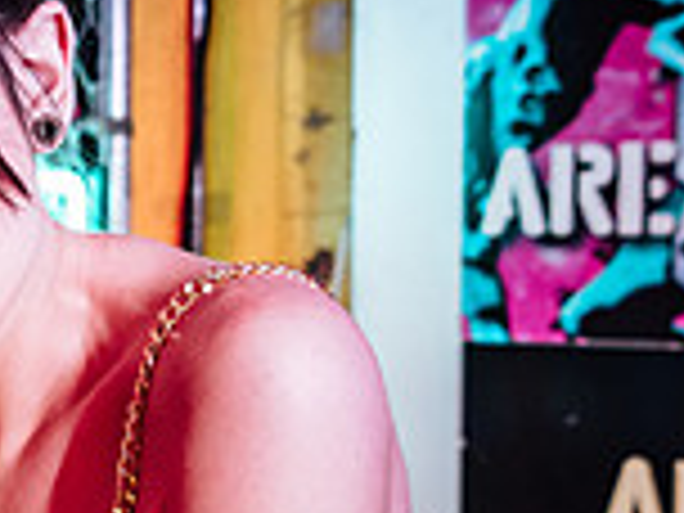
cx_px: -150
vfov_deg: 14.8
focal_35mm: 99
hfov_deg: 18.7
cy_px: 452
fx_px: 1956
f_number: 3.5
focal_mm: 24
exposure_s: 1/60
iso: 320
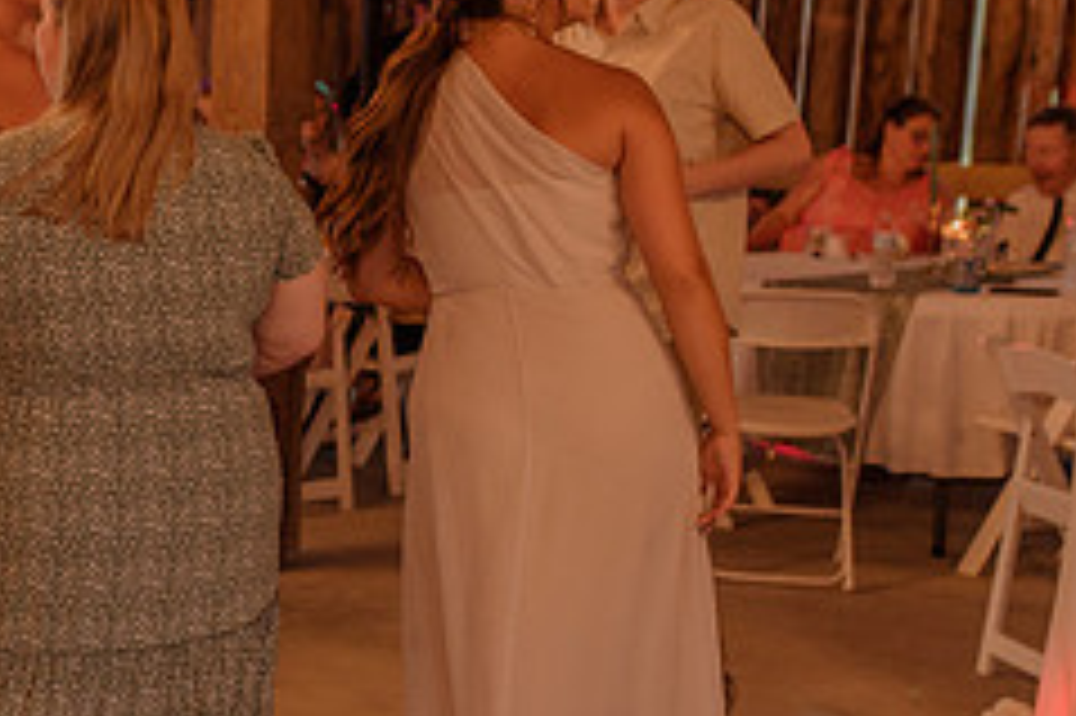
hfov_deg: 23.0
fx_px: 2539
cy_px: 437
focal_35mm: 85
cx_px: 0
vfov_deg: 16.0
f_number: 2.5
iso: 640
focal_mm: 35
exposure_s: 1/200
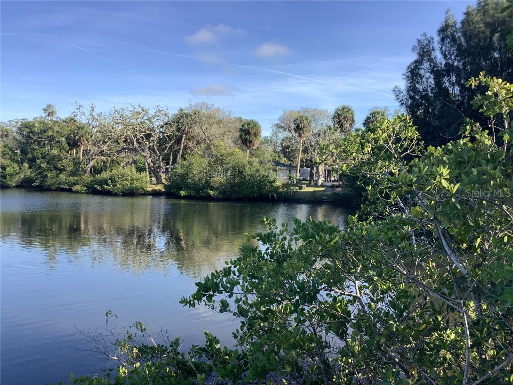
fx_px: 459
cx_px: 256
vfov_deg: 45.4
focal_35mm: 31
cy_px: 192
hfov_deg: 58.4
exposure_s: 1/608
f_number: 2.4
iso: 25
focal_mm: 3.3
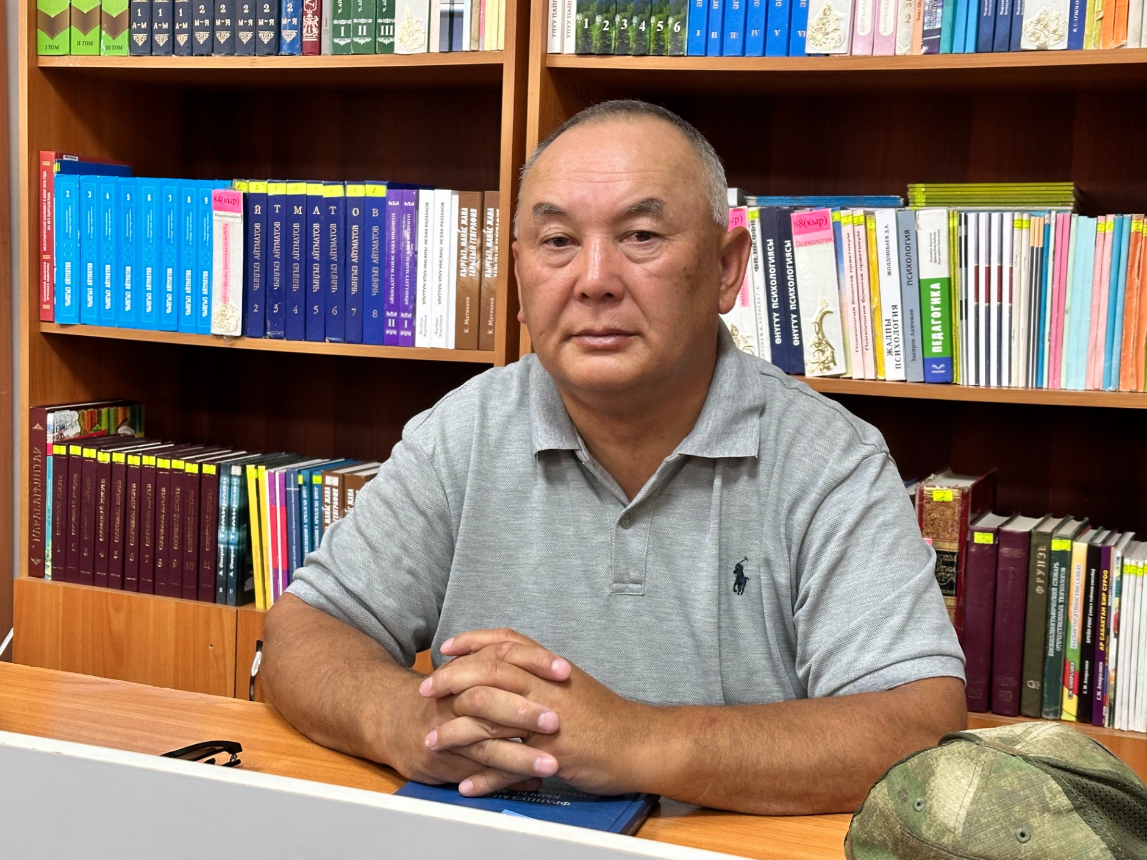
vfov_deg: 29.7
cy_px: 433
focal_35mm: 49
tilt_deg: -4.7
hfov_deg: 38.9
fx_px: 1624
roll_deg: -1.7
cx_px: 570
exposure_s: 1/60
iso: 200
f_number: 1.8
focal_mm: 6.9
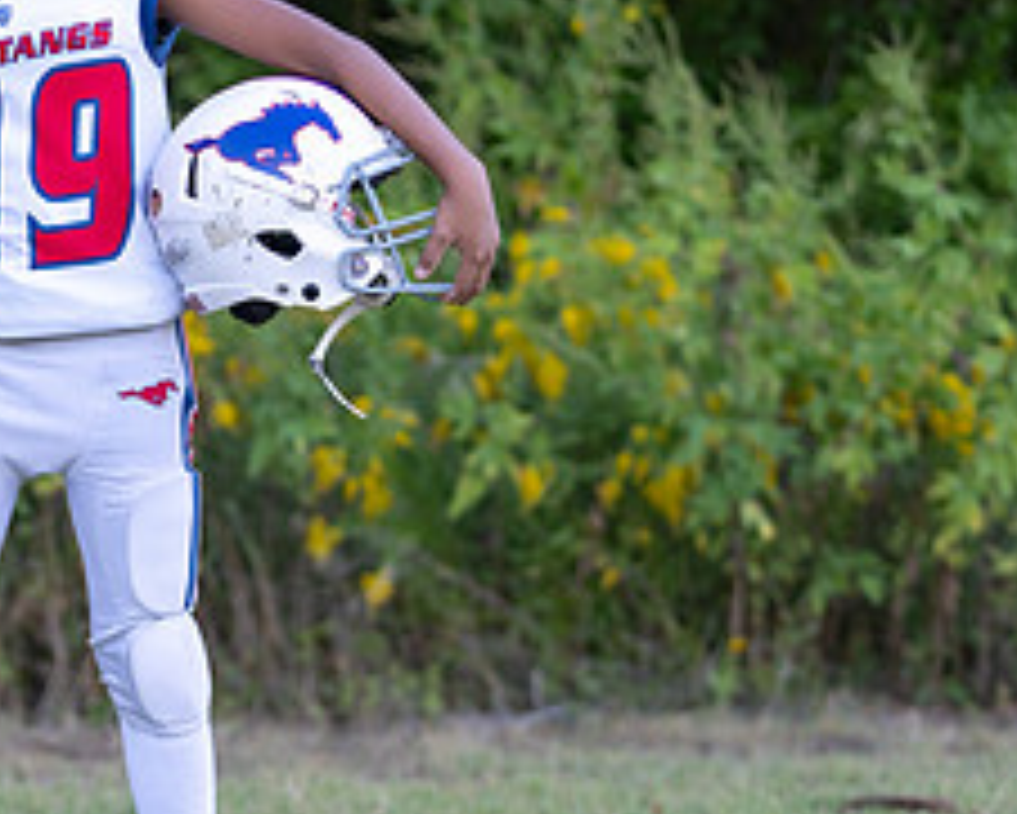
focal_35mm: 199
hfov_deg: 9.6
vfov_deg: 7.8
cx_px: -17
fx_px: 5992
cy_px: 322
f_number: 2.8
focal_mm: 79
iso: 320
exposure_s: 1/320
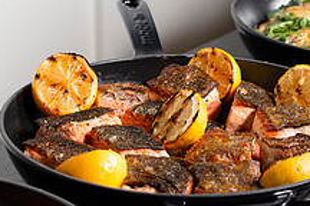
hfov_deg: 15.3
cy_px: 118
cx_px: 181
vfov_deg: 10.2
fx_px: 1154
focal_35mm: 134
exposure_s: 1/200
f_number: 5
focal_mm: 50
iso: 200
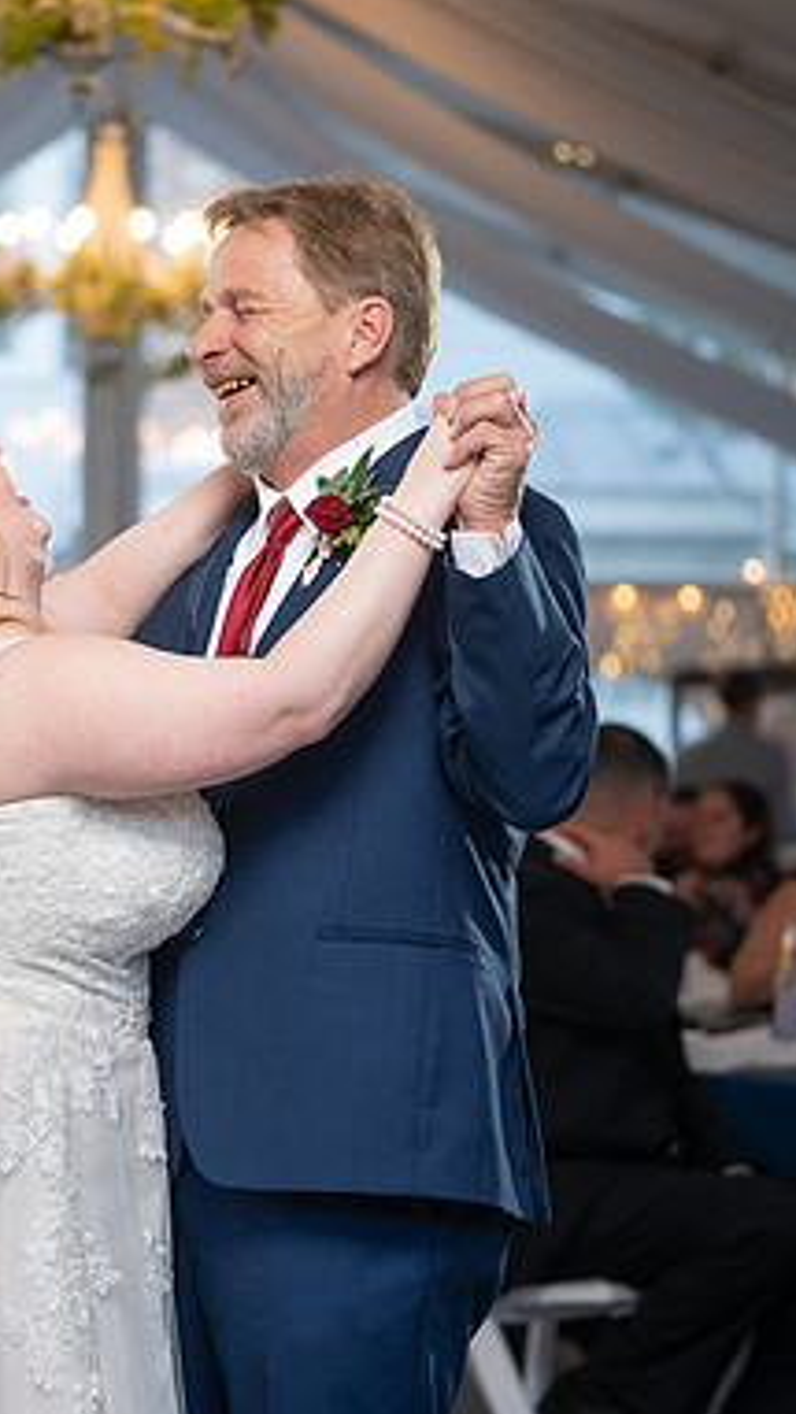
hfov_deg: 9.4
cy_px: 713
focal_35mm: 128
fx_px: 4801
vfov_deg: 16.8
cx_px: 18
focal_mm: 73
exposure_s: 1/250
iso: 500
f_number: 2.8
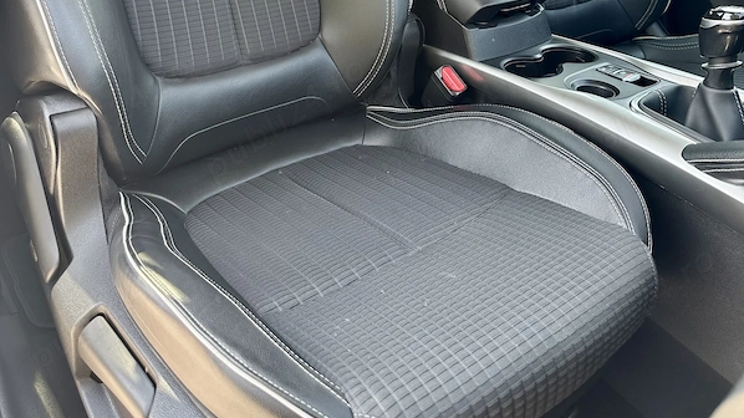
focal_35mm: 35
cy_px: -30
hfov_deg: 56.6
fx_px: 690
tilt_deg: -16.4
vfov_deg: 30.5
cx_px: 372
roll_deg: -6.0
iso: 100
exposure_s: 1/150
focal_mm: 6.86
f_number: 1.78
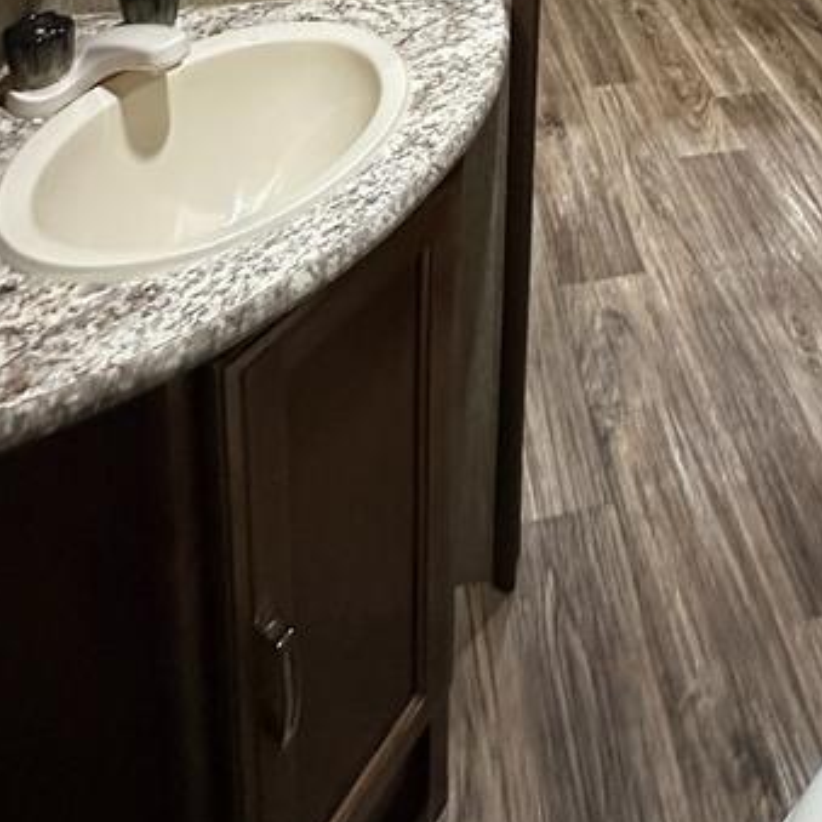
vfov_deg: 33.2
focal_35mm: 35
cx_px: 621
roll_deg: -3.6
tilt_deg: -11.7
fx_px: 940
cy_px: -272
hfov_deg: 45.5
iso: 800
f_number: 2.2
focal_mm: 2.22
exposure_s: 1/60
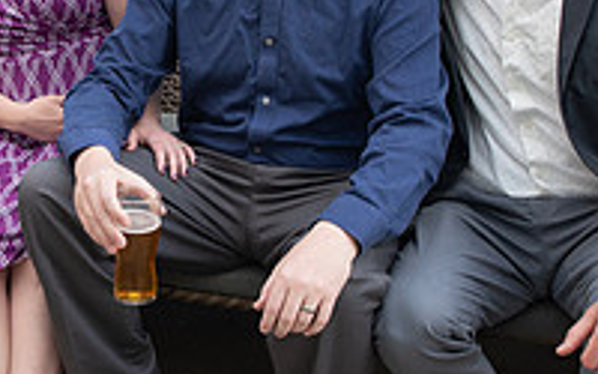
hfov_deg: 27.9
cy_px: 108
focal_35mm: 71
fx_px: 1157
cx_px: 60
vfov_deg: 18.3
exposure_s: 1/250
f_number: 4.5
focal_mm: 24
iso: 800
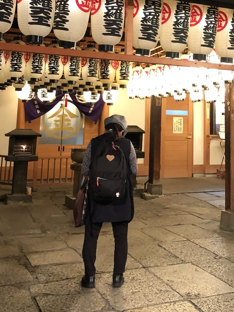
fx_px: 469
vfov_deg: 35.6
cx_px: 185
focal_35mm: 52
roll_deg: -0.9
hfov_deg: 27.5
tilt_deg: +8.3
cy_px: 61
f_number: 1.8
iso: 100
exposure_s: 1/12
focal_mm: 3.99
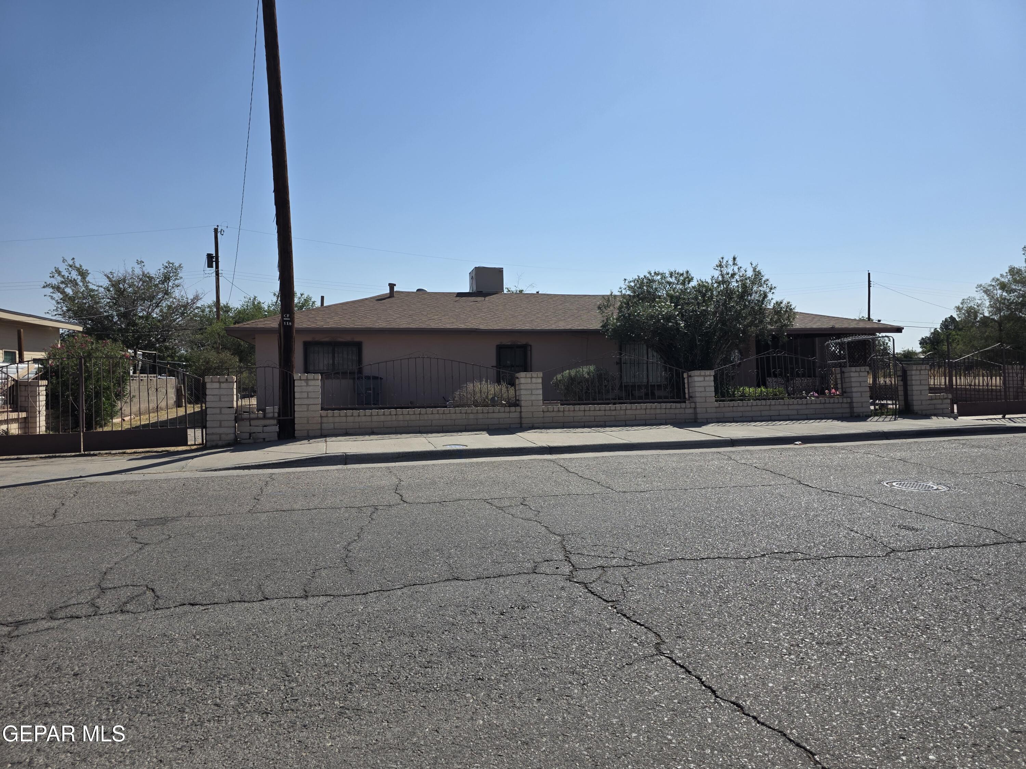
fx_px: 682
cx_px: 513
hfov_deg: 73.9
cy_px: 384
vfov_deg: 58.9
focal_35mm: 23
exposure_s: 1/7944
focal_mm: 6.3
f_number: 1.7
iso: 50
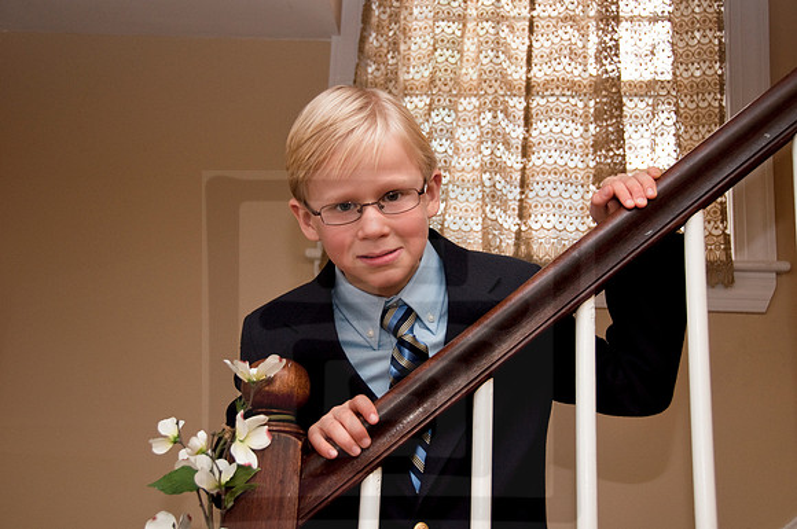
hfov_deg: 41.2
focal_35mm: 48
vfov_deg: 28.0
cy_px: 264
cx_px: 398
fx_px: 1061
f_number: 4.2
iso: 250
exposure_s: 1/60
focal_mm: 32
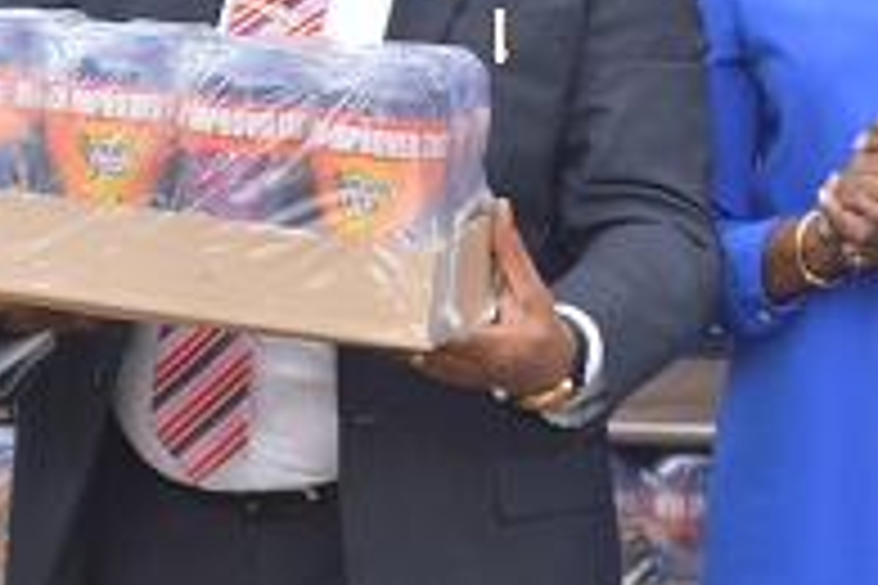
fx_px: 6208
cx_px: 216
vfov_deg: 5.4
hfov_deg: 8.1
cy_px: 72
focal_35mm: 255
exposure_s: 1/125
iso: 320
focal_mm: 55
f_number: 5.6
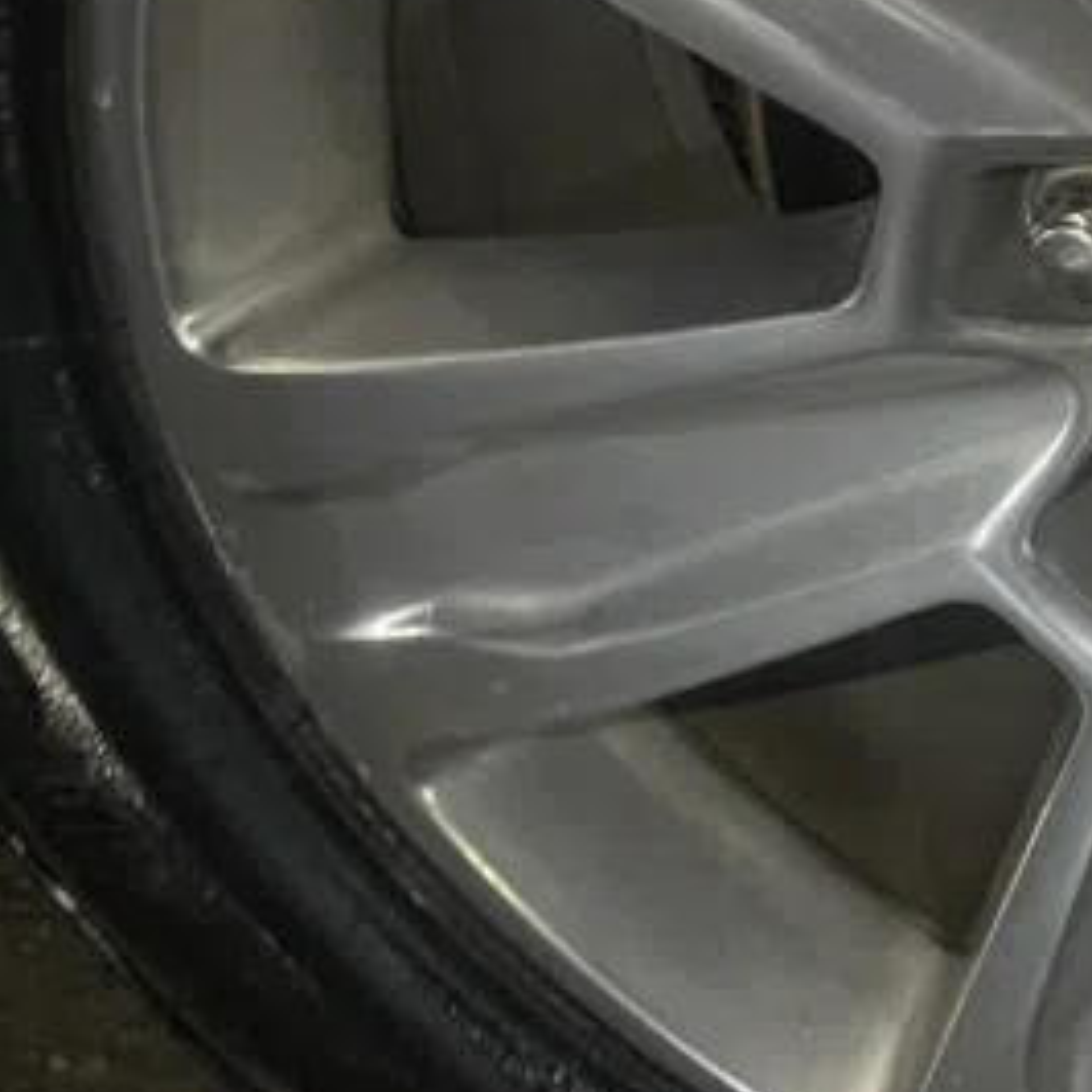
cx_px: 1408
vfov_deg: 20.2
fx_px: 3034
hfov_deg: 19.0
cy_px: 234
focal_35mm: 85
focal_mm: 5.1
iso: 640
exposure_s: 1/25
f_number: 1.6
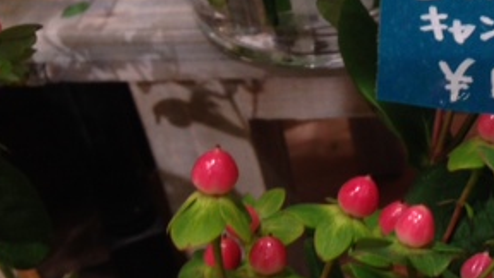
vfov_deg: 15.1
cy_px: 129
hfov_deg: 25.1
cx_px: 509
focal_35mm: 80
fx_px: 1048
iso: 80
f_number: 2.4
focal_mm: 4.12
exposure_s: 1/20
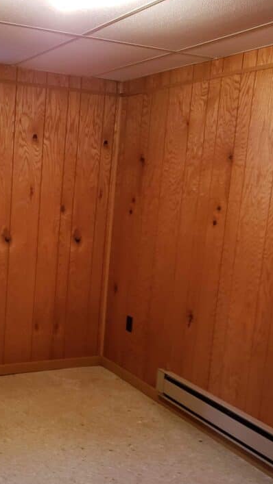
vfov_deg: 49.4
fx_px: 527
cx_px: 38
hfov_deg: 28.1
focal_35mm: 41
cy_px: 258
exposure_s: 1/20
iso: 250
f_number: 1.5
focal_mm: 4.3
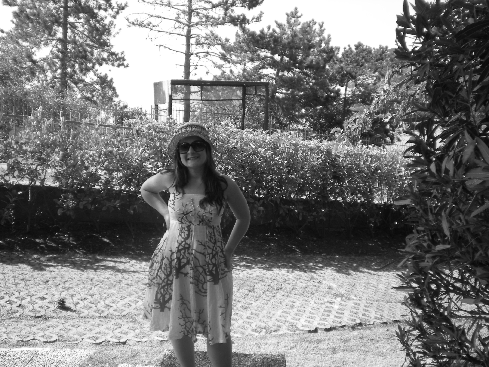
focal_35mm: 38
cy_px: 184
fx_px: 537
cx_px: 244
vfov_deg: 37.7
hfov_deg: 49.0
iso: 64
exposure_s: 1/281
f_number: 3.1
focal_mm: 6.3
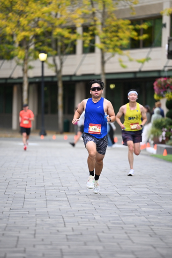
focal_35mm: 200
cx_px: 86
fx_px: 1432
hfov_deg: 6.9
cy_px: 129
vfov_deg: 10.3
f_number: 2.8
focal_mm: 200
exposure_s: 1/1600
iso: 1000
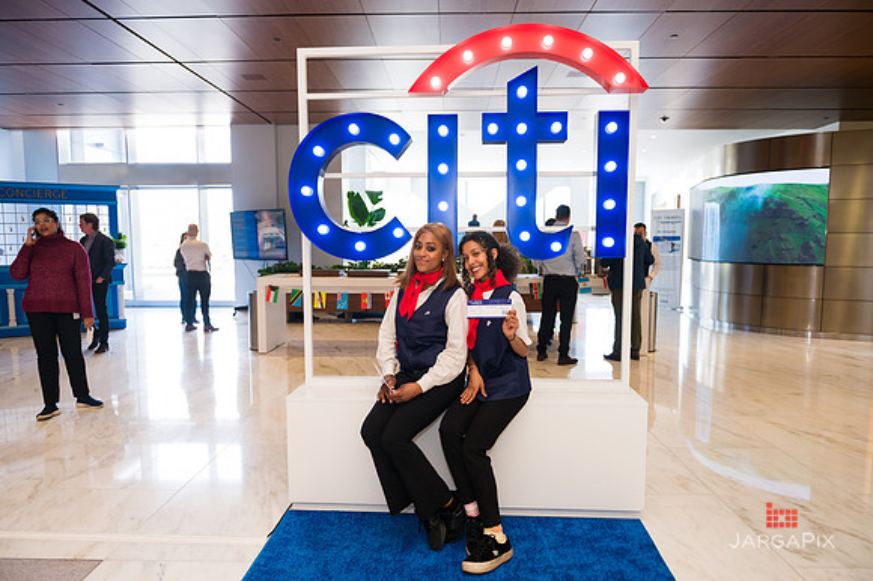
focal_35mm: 24
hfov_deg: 73.8
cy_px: 290
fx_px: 582
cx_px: 436
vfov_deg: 53.1
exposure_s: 1/200
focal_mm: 24
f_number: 4
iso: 500
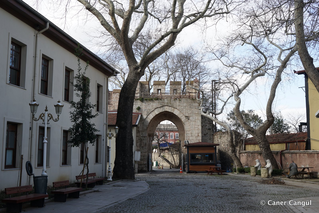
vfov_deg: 34.2
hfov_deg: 49.5
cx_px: 160
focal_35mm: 39
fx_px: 346
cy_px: 106
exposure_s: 1/100
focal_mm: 39
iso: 100
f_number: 8
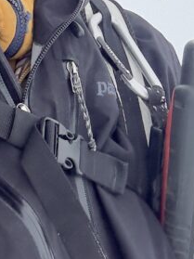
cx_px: -32
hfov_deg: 13.1
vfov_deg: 15.5
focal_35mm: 110
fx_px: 823
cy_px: -200
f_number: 1.9
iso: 25
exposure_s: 1/1585
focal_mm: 2.69
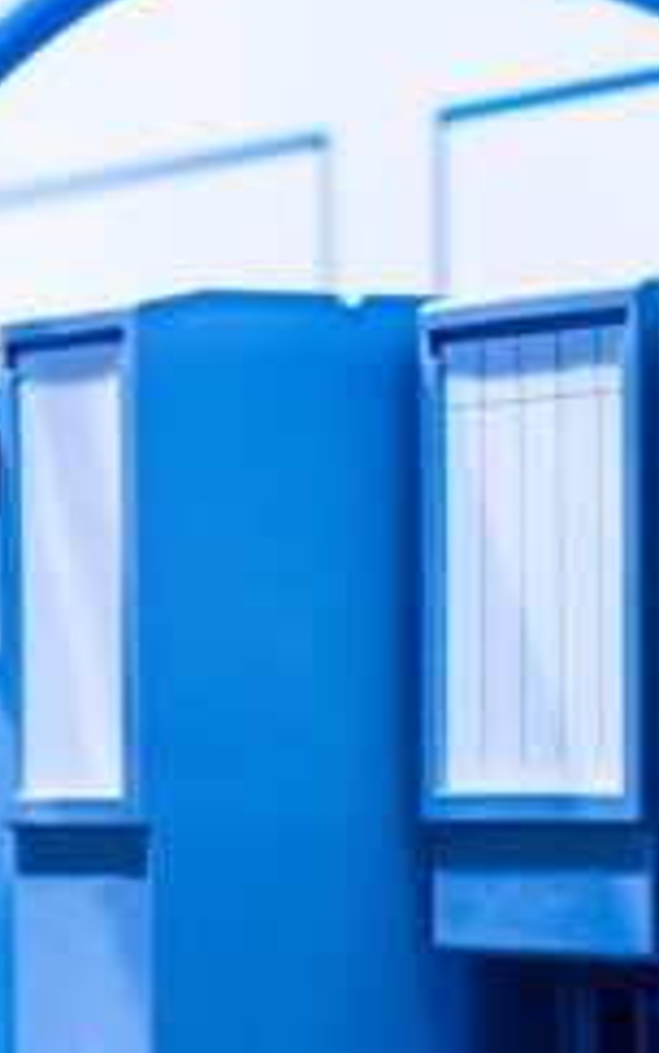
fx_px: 6146
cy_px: 1023
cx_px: 243
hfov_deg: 6.1
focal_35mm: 214
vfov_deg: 9.7
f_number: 2.8
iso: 1000
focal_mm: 32
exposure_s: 1/125
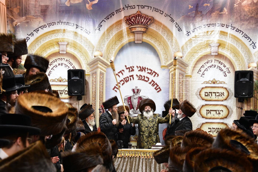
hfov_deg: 32.4
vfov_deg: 21.9
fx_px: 444
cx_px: 129
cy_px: 86
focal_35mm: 62
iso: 1600
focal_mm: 62
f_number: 5.6
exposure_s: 1/100
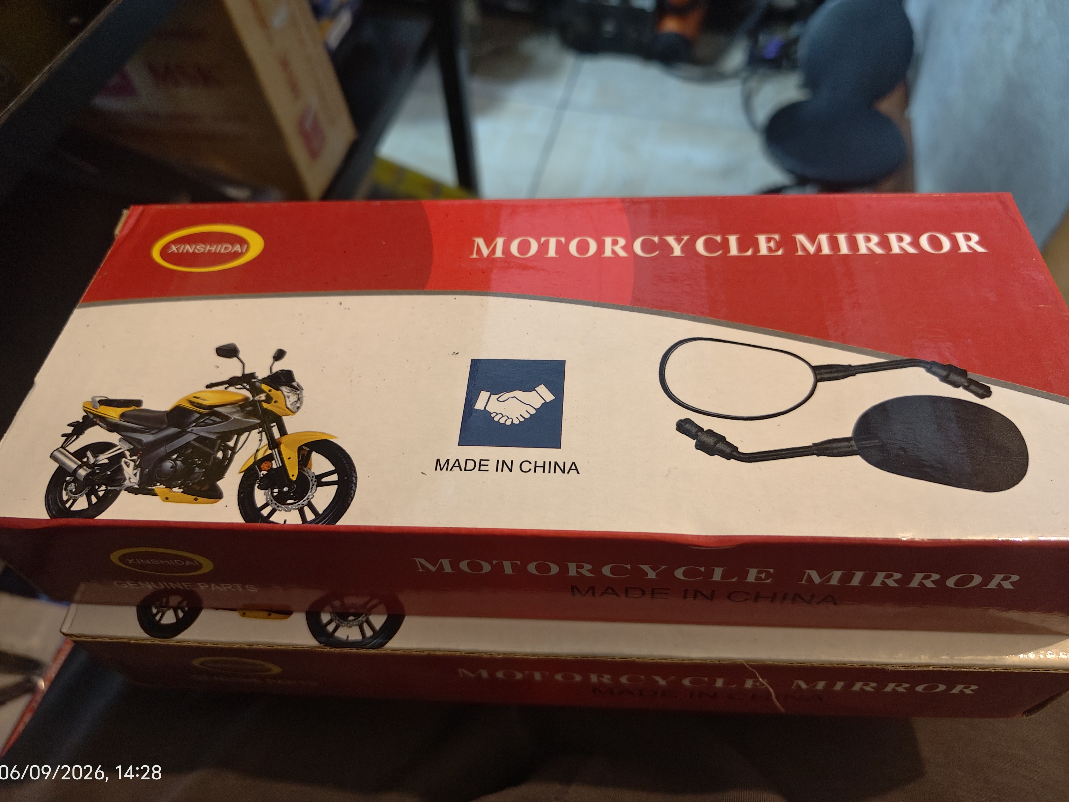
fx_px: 741
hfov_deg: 71.6
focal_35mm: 24
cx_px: 533
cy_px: 391
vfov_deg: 56.8
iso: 772
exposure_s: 1/50
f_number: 1.88
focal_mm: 5.56
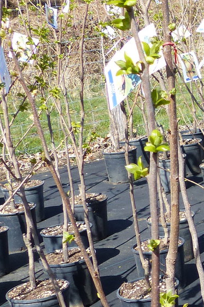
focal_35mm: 104
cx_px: 416
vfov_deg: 19.6
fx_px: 884
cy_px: 163
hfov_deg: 11.7
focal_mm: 6.3
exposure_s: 1/500
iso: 100
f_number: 4
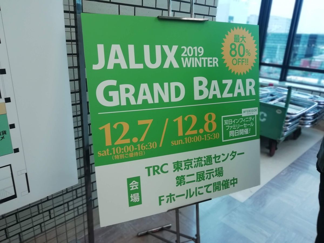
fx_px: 243
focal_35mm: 26
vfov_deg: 53.1
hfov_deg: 67.3
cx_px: 162
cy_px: 122
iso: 64
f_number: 4
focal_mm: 3.46
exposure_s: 1/50
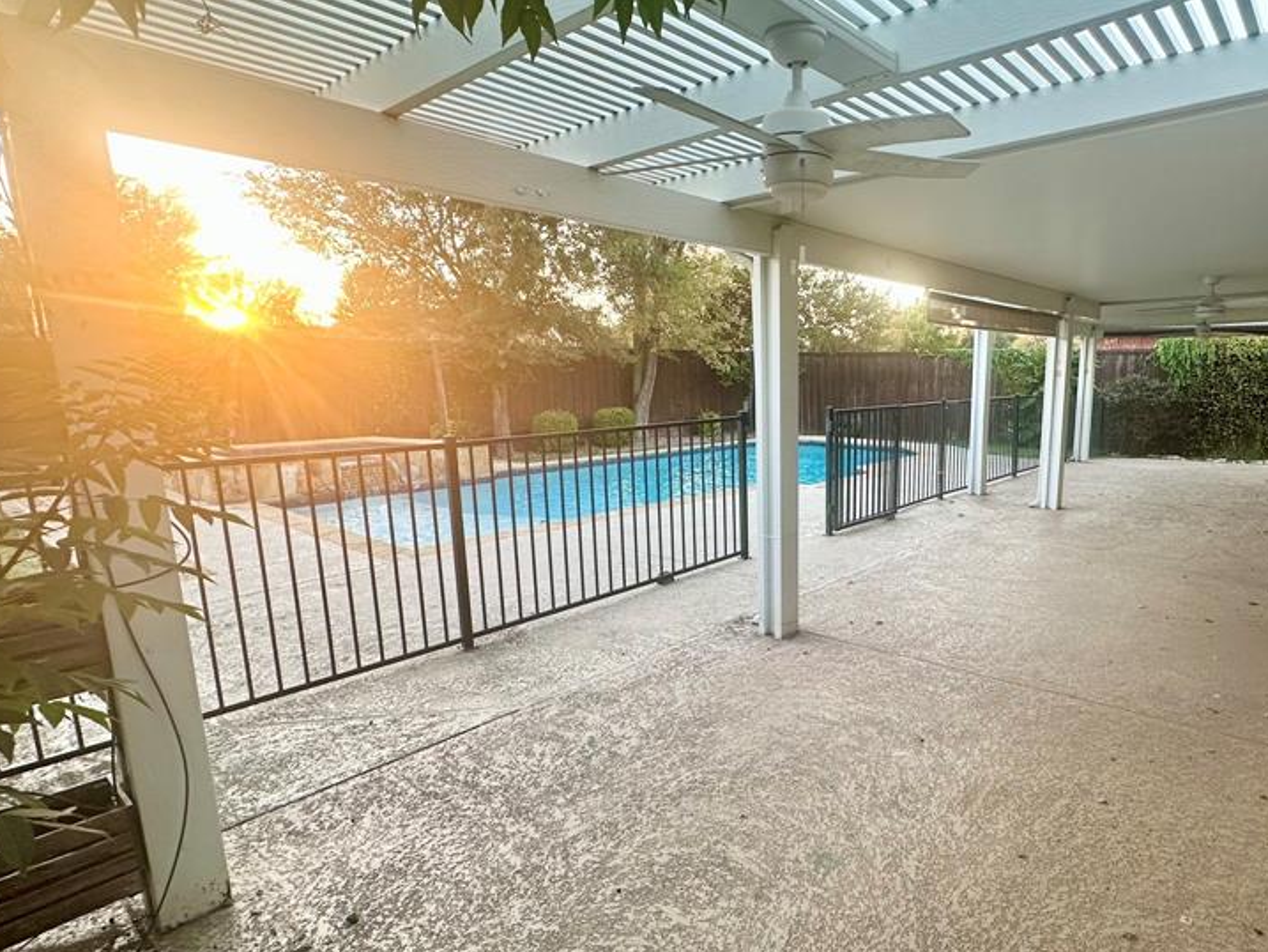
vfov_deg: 65.9
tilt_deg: -11.3
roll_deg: -0.6
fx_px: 733
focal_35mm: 20
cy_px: 508
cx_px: 824
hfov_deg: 79.6
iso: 125
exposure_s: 1/99
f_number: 2.2
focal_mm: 2.22
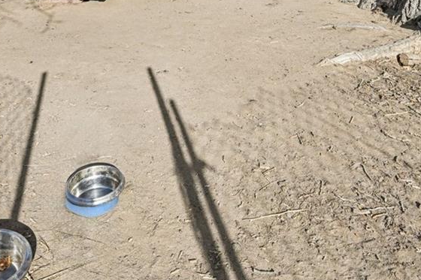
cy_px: -113
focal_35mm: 40
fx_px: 468
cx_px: 158
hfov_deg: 48.0
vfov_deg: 26.5
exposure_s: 1/200
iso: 64
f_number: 10
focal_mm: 14
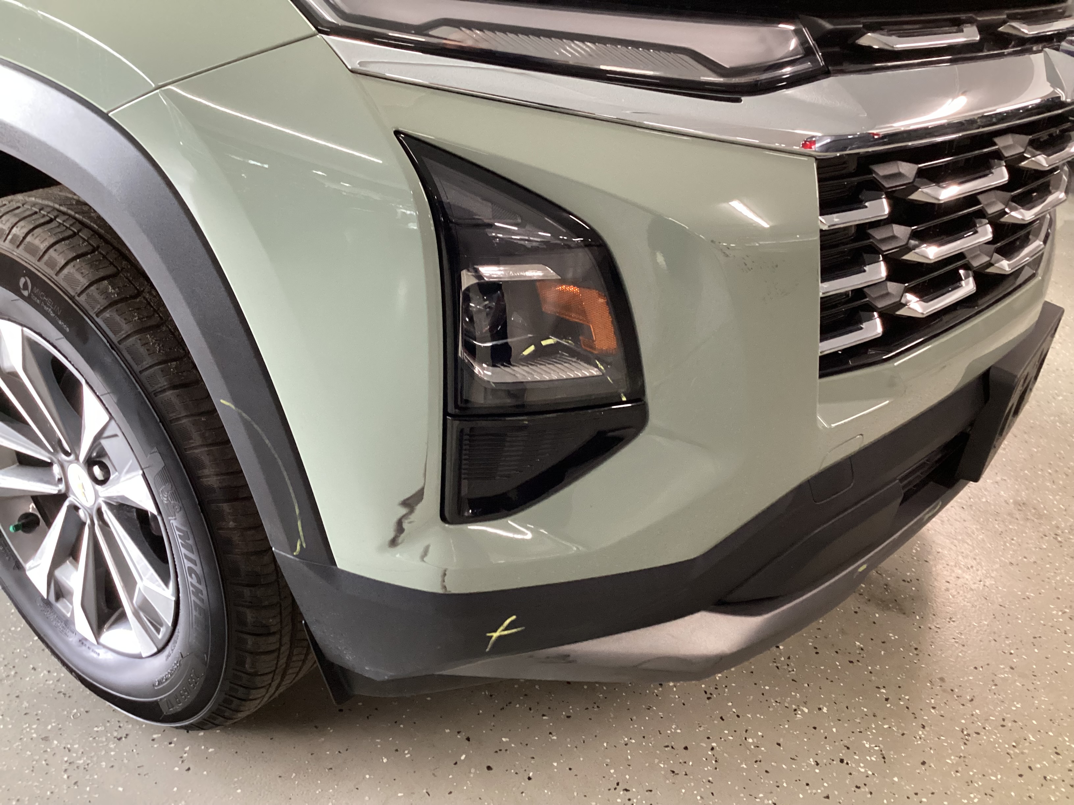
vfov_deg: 45.4
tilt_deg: -30.7
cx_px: 537
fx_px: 962
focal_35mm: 31
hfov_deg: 58.4
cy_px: 402
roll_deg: -2.8
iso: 320
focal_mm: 3.3
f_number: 2.4
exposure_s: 1/50
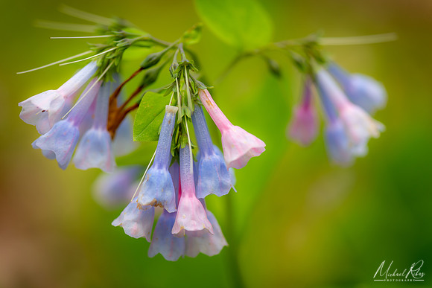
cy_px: 144
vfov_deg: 13.0
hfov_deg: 19.5
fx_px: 1260
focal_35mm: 105
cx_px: 216
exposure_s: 1/60
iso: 100
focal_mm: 105
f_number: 5.6
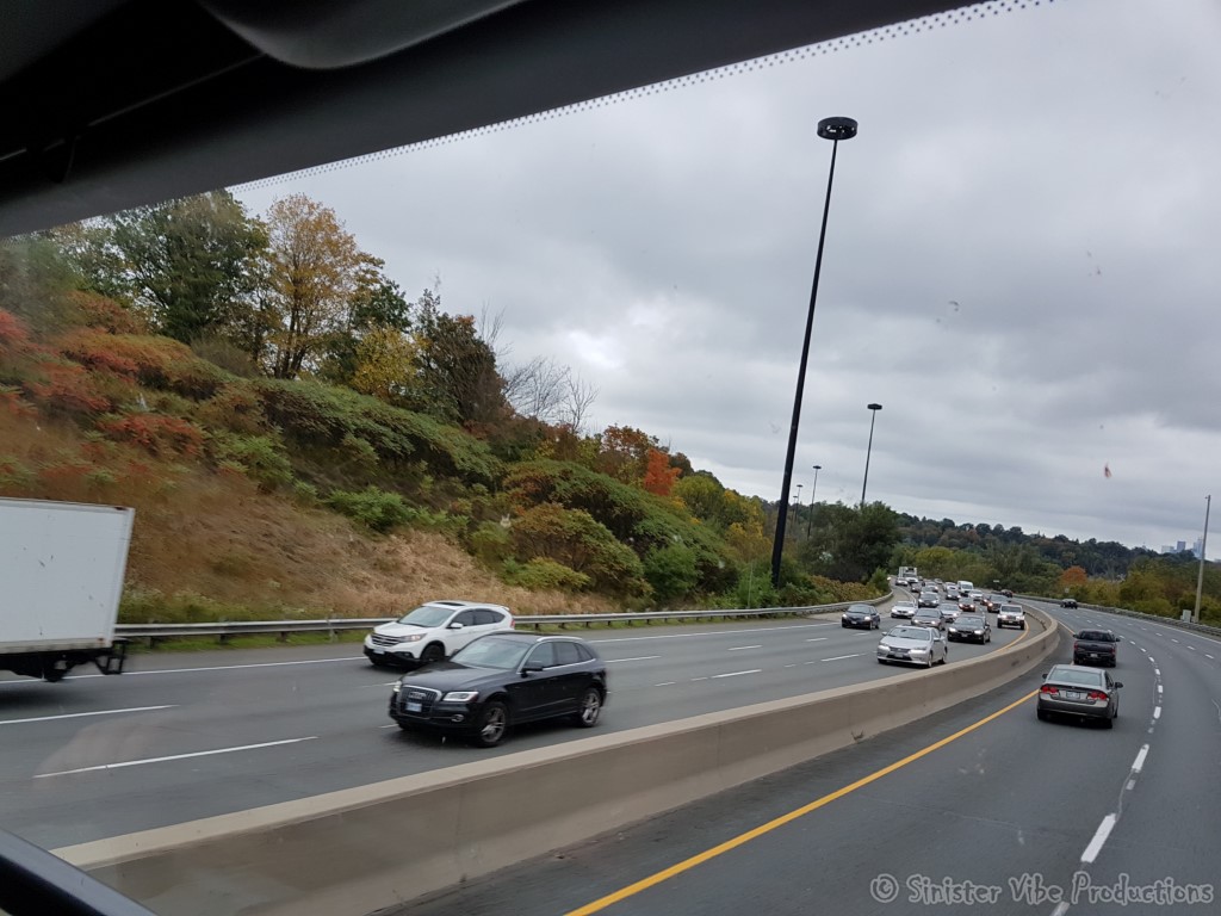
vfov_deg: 53.1
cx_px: 610
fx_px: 917
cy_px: 458
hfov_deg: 67.3
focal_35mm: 26
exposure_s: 1/335
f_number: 1.7
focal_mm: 4.2
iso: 40
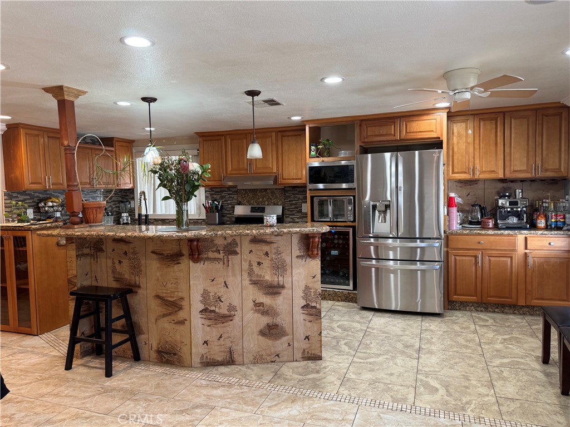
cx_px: 285
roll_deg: +1.3
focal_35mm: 24
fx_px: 395
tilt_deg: -3.0
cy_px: 214
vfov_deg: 56.8
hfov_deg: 71.6
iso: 125
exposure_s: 1/60
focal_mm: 6.76
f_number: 1.78
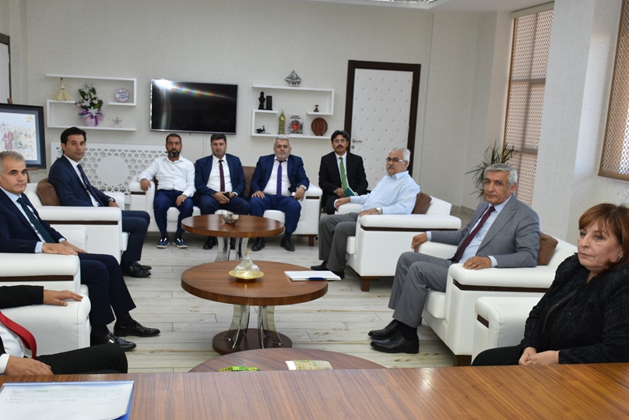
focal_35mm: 38
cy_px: 241
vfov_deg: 35.0
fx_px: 664
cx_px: 280
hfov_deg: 50.6
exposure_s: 1/60
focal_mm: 20
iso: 360
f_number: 4
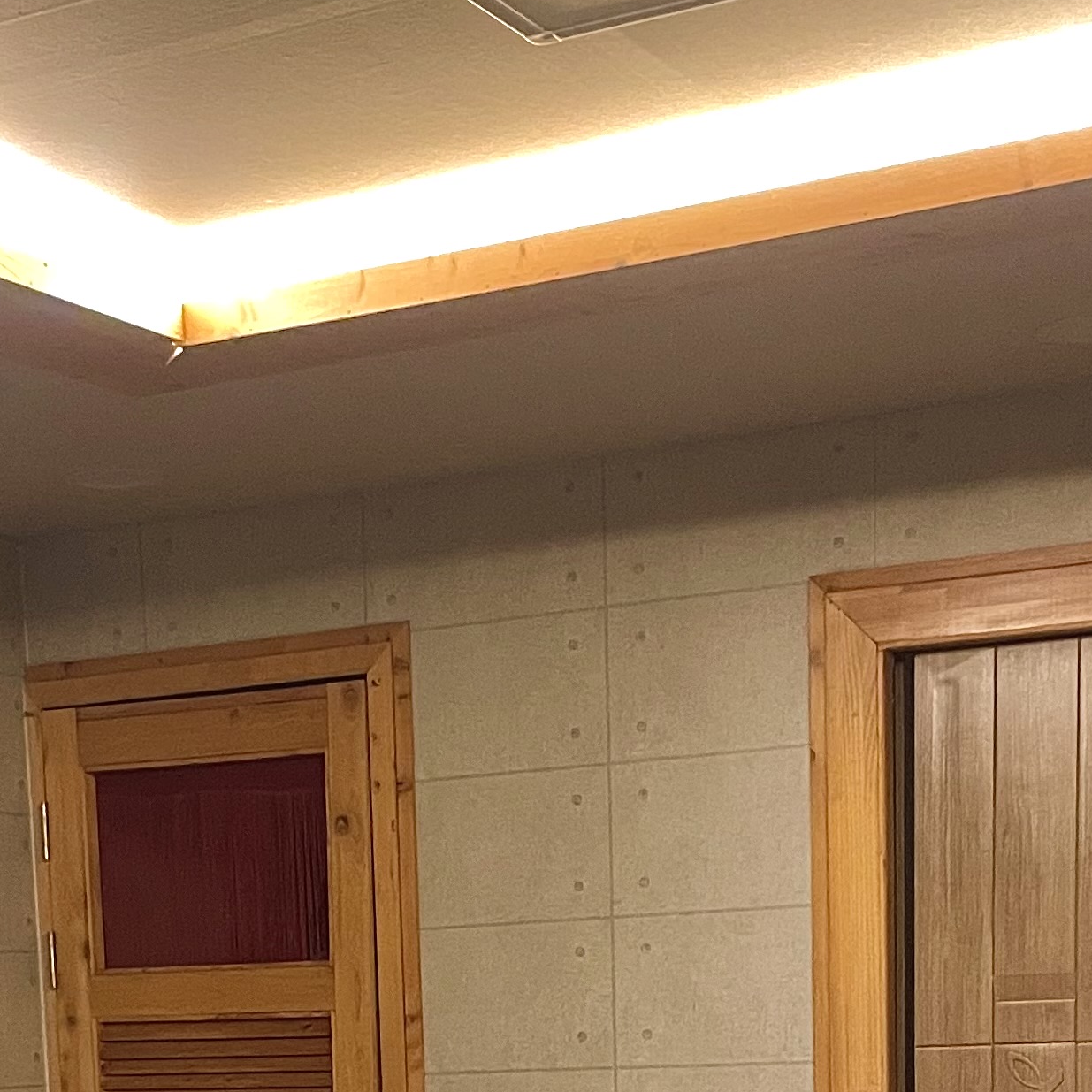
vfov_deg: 21.0
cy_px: 1416
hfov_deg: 23.0
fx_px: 2677
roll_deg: +2.0
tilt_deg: -7.0
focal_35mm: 75
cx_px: 361
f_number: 1.6
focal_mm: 4.2
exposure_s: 1/30
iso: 640
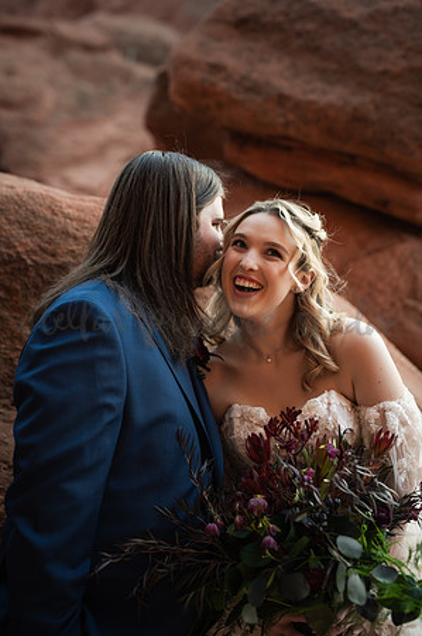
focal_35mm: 50
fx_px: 881
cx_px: 211
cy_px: 318
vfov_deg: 39.6
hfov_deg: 26.9
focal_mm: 50
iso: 250
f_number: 2.2
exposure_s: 1/200
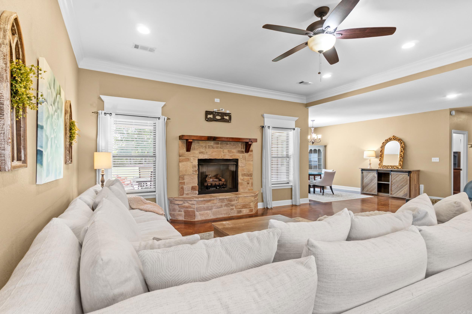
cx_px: 236
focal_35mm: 16
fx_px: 216
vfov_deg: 72.0
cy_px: 157
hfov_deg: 95.0
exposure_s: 1/1.67
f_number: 9
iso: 250
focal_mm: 11
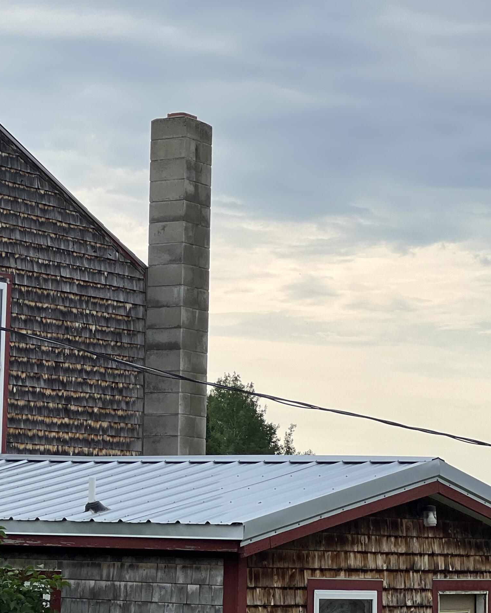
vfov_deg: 16.1
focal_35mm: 119
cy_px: 363
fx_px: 2162
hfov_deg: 12.8
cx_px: 44
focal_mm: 9
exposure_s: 1/306
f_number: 2.8
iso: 25
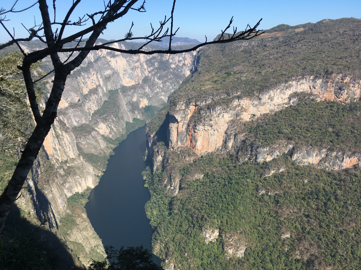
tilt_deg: -17.8
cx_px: 180
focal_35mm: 29
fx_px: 302
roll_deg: +1.3
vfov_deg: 48.2
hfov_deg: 61.7
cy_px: 135
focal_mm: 4.15
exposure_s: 1/1479
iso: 25
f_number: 2.2
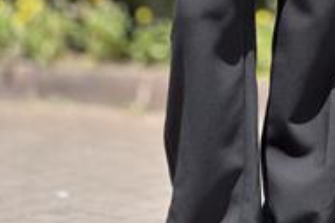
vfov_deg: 7.8
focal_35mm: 173
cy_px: -55
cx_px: 237
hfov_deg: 11.9
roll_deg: -1.9
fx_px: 1608
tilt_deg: -5.1
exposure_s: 1/196
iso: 25
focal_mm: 9
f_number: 2.8
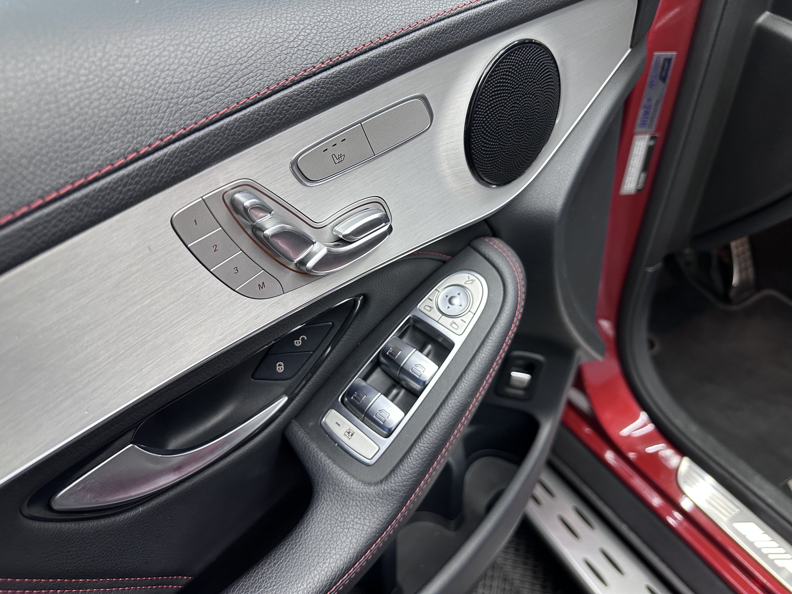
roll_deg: +6.6
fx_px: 549
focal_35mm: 24
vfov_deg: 56.8
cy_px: 297
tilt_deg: -36.0
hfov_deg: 71.6
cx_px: 396
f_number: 1.78
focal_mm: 6.86
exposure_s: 1/50
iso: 200
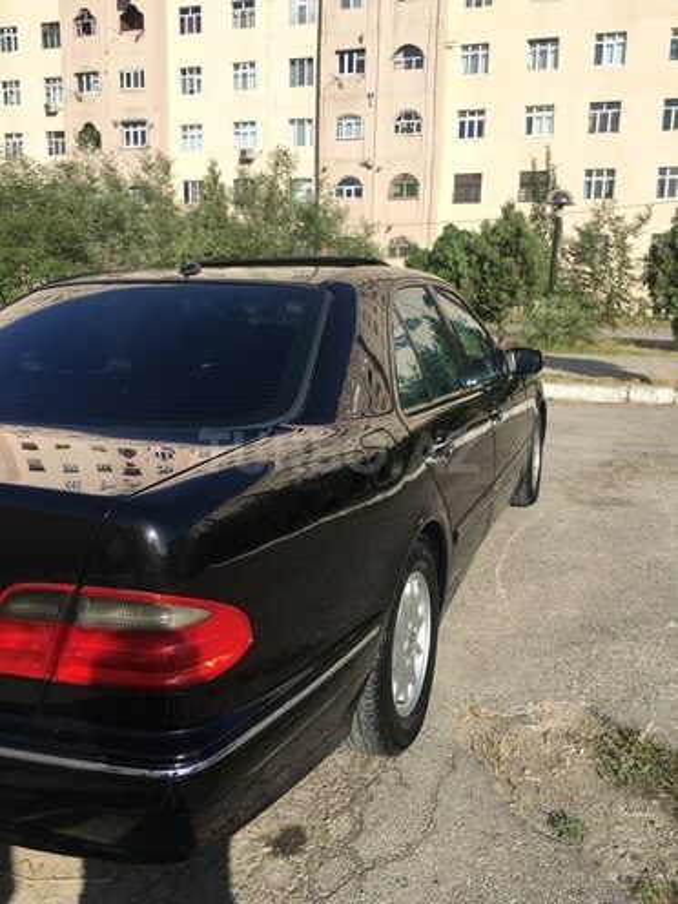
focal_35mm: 29
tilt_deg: -11.2
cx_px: 339
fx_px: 757
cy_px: 452
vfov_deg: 61.7
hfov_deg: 48.2
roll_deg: -1.4
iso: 25
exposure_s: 1/1326
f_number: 2.2
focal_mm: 4.15
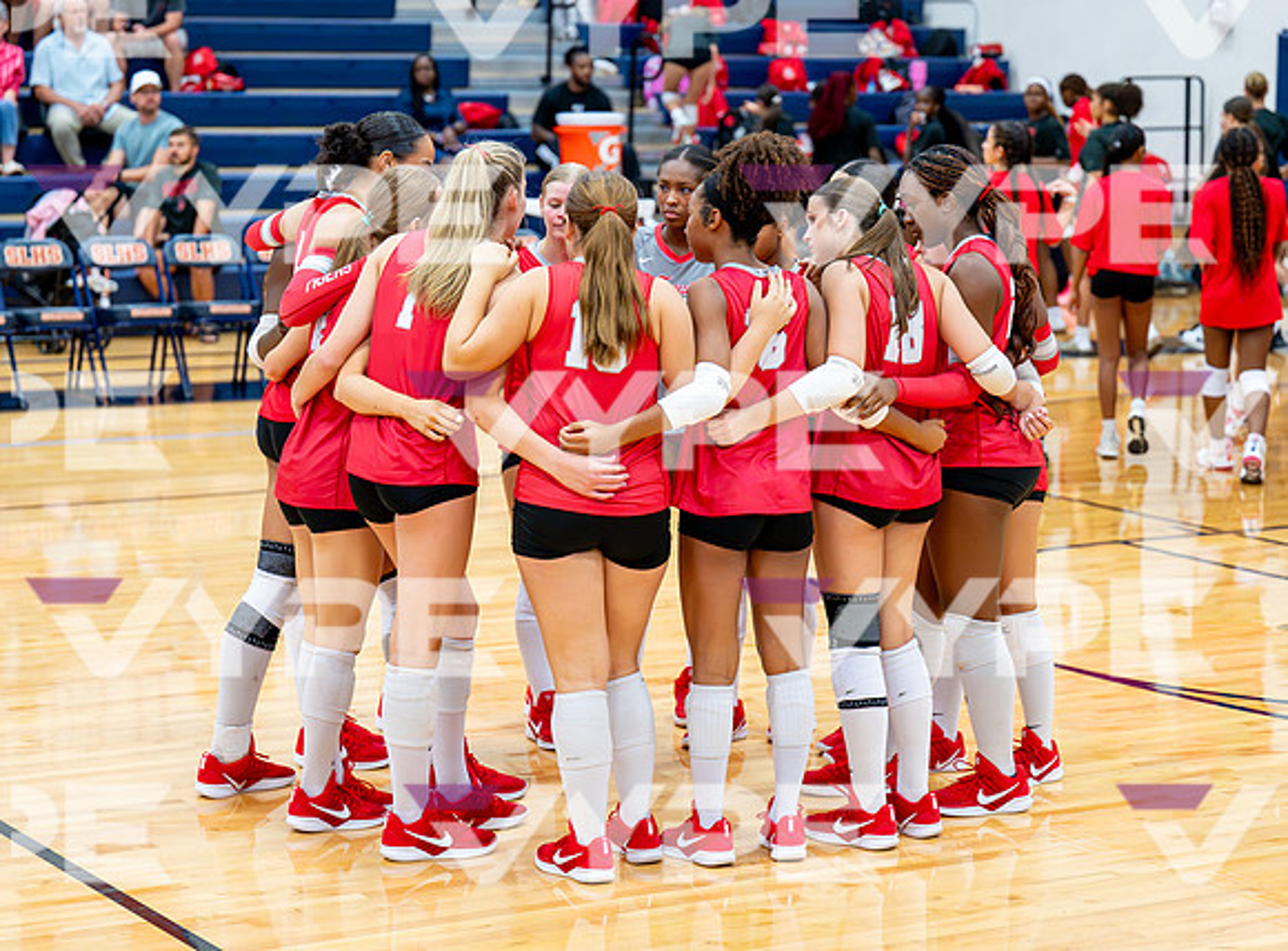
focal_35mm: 90
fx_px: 3347
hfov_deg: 21.8
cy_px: 434
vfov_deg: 16.2
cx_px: 660
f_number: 2.8
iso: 5000
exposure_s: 1/800
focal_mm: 74
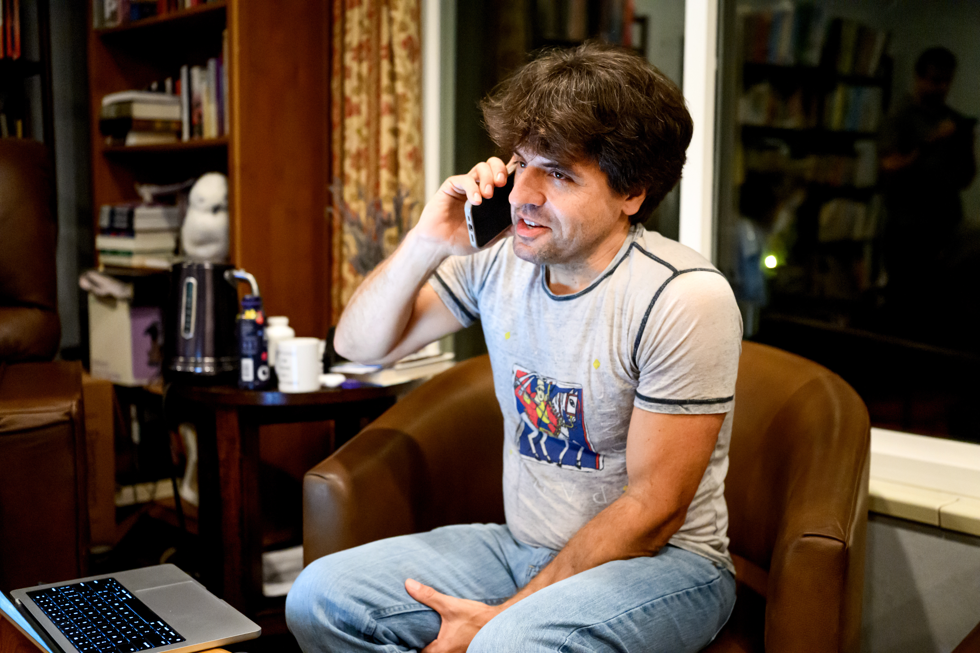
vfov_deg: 34.2
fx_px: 1062
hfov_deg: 49.6
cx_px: 490
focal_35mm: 39
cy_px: 326
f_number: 2.8
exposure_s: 1/45
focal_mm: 39
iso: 12800
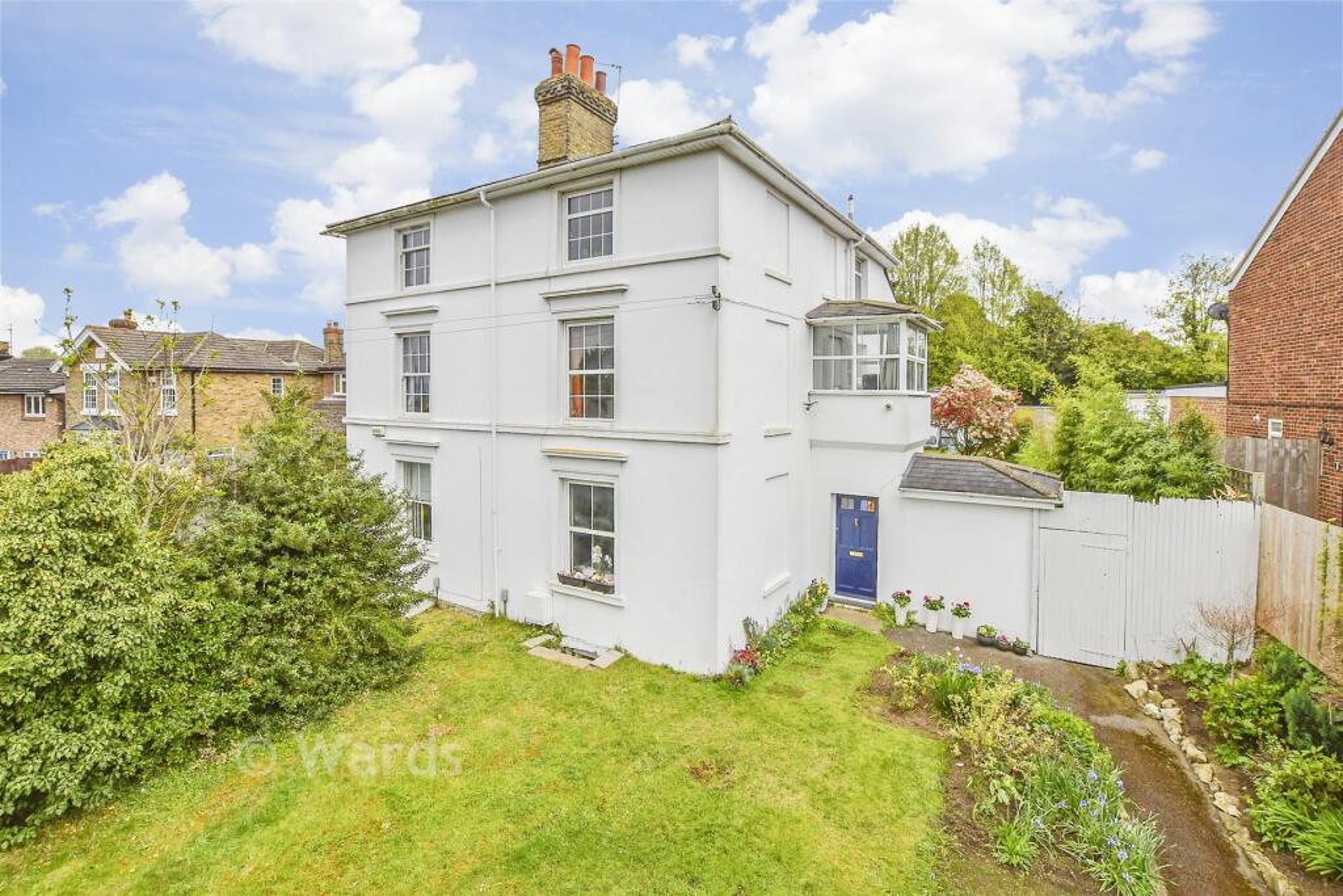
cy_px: 448
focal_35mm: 15
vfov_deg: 77.3
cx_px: 672
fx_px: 560
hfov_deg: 100.4
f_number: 8
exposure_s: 1/1250
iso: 400
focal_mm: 10
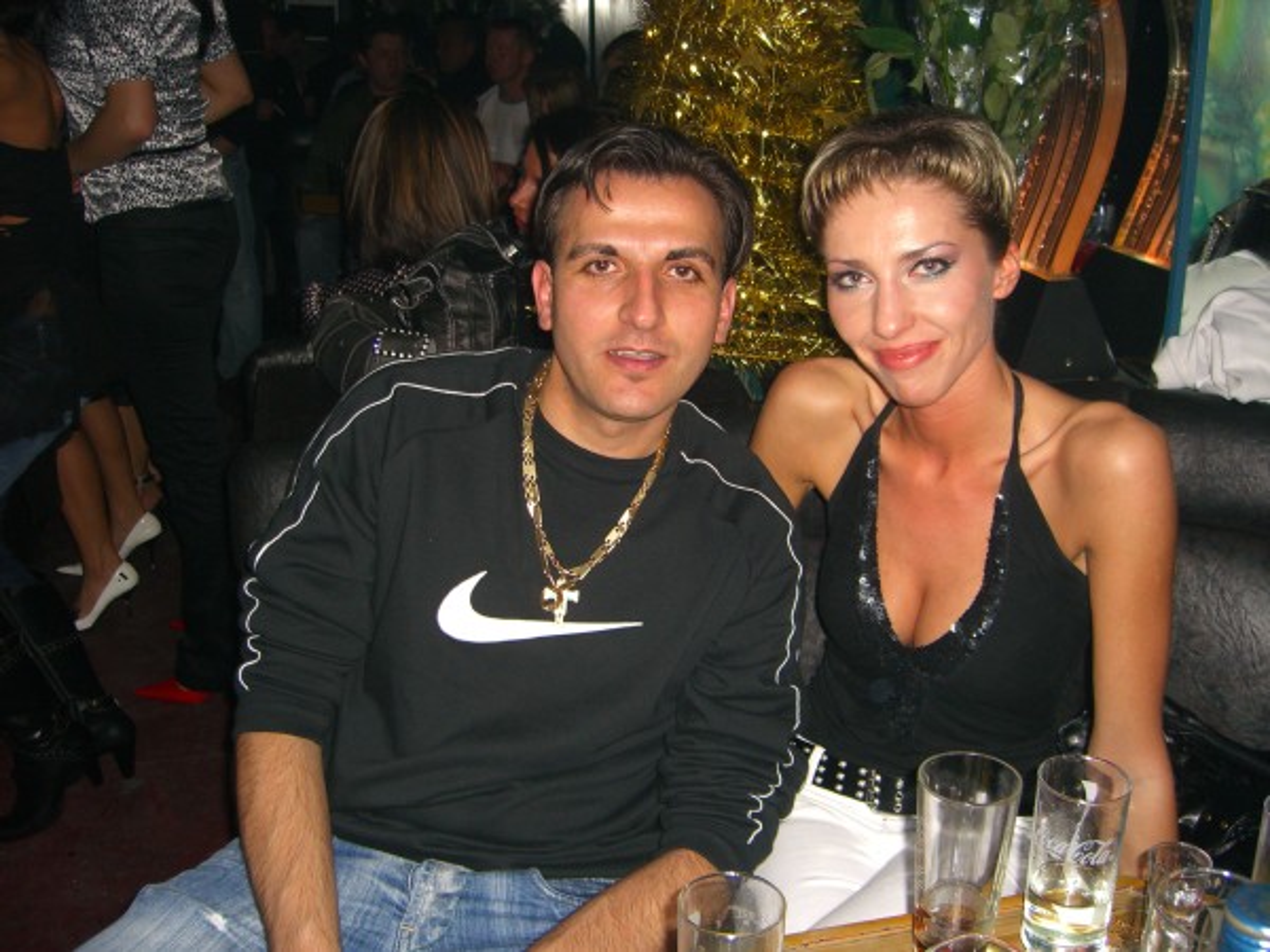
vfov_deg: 37.7
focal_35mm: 38
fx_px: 1394
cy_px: 476
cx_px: 635
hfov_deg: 49.0
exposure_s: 1/60
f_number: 2.8
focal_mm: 7.9
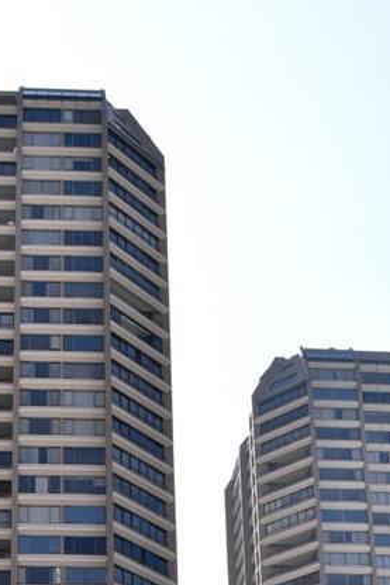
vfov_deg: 22.6
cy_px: 801
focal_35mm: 78
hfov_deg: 17.4
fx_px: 1266
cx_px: 94
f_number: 10
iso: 800
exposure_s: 1/1250
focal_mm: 18
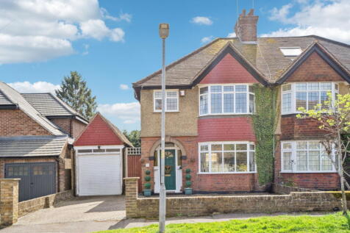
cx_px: 175
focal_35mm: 33
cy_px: 116
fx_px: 321
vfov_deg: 39.9
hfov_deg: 57.2
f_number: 5.6
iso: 640
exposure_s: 1/1600
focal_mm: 33
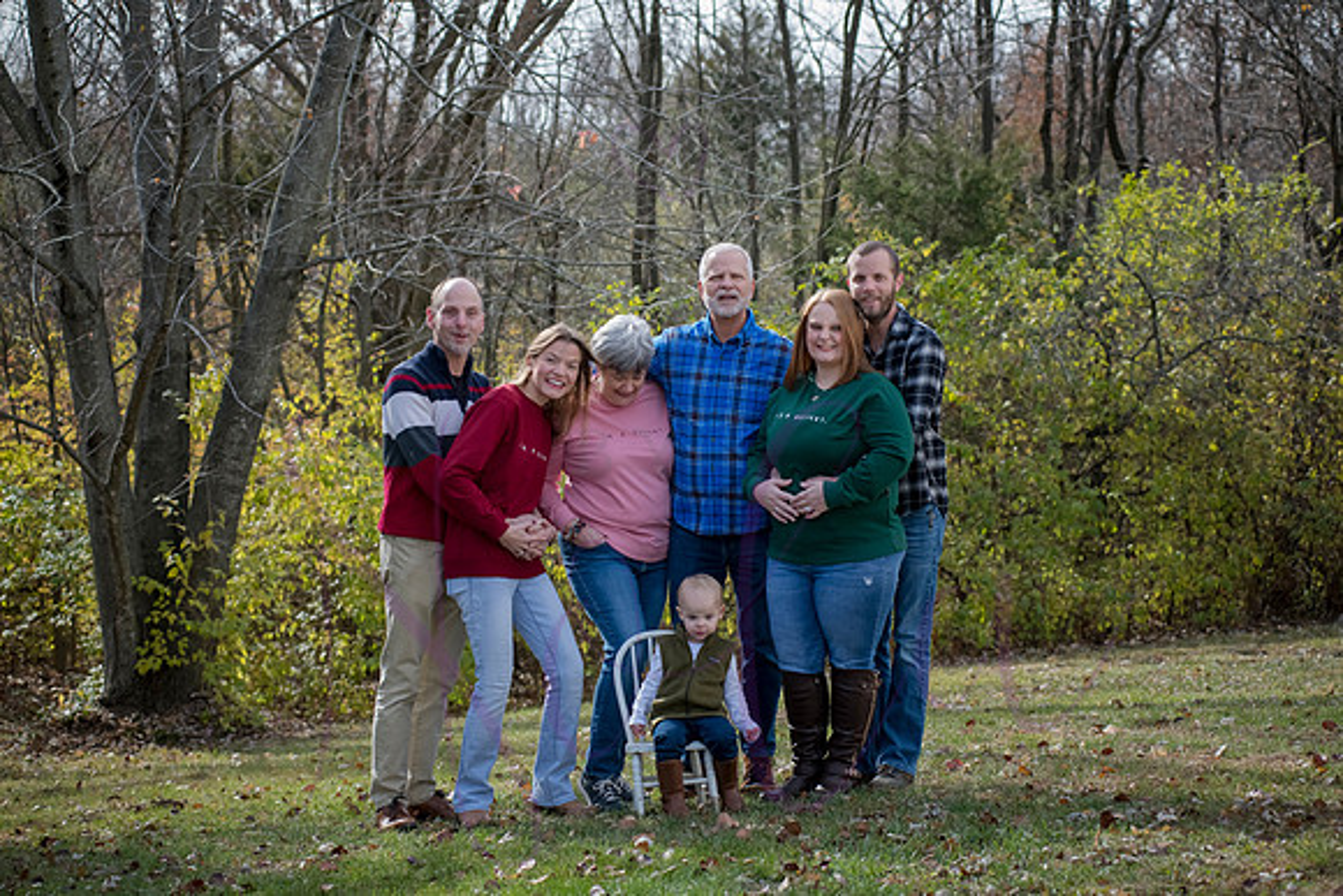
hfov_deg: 25.4
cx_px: 672
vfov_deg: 17.1
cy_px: 448
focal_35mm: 80
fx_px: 2985
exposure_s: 1/800
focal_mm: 80
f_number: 5
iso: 400
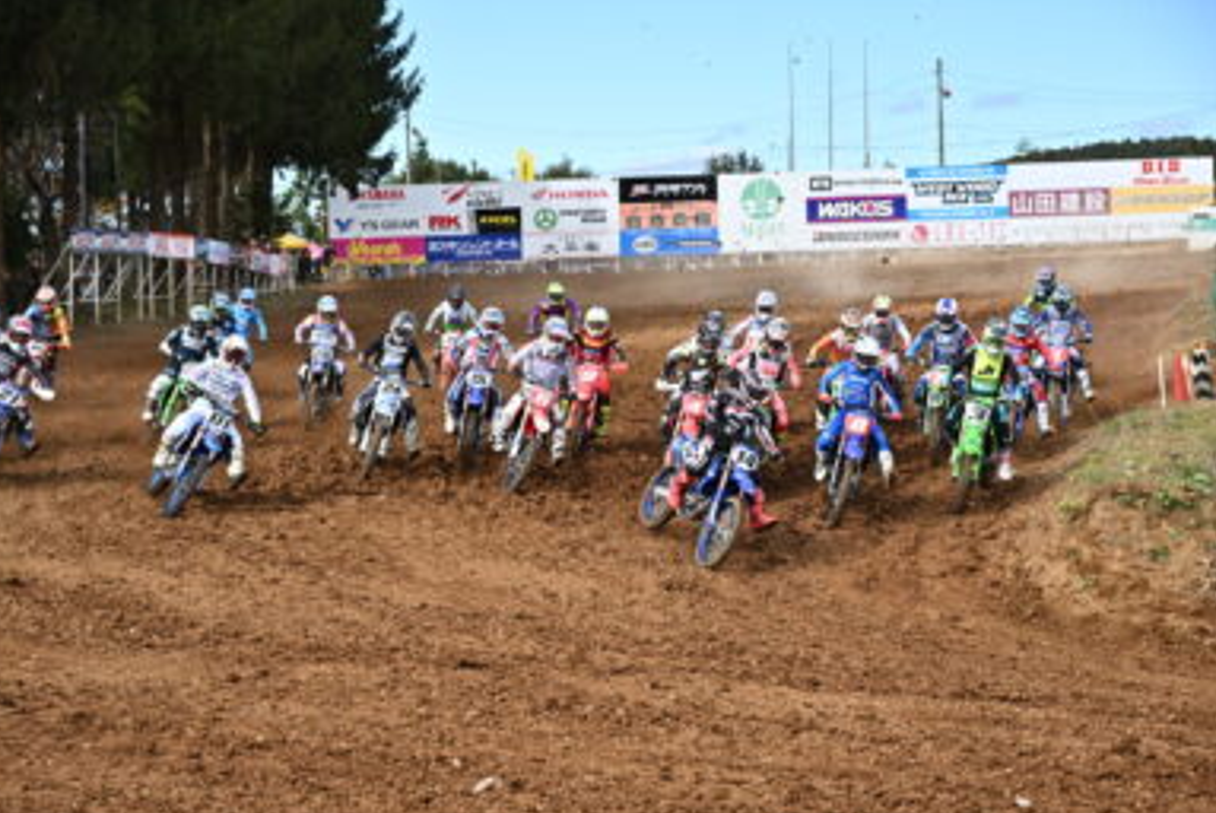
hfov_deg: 28.8
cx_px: 584
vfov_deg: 19.5
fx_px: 2366
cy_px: 418
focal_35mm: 70
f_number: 6.3
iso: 200
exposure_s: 1/500
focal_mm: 67
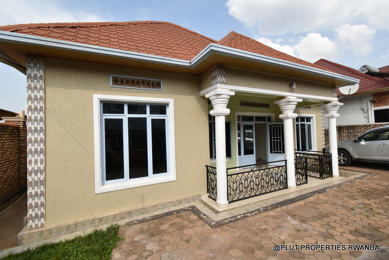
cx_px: 194
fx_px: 162
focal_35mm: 15
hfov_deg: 100.4
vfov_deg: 77.4
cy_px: 130
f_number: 8
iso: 500
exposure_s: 1/750
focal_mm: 10
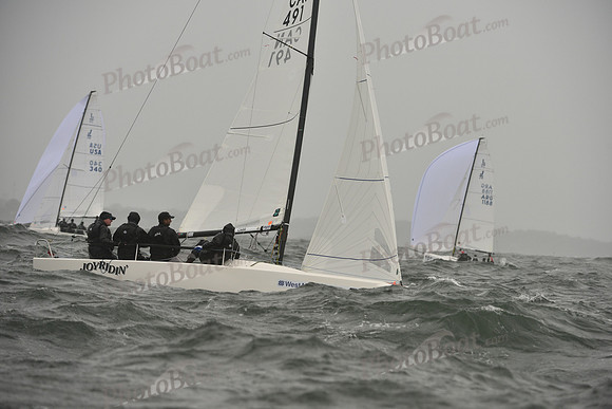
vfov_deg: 6.2
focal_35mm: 220
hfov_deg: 9.4
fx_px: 3741
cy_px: 204
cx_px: 306
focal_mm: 220
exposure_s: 1/1000
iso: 400
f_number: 5.6
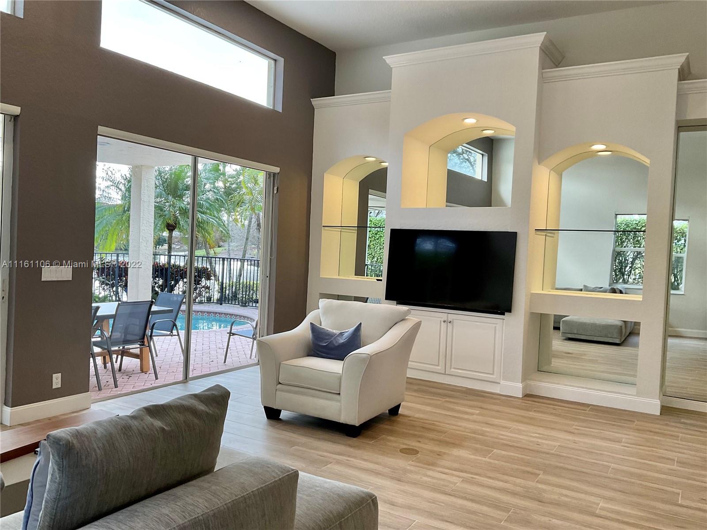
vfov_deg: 48.2
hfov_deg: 61.7
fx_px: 592
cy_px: 265
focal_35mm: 29
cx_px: 354
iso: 64
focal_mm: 3
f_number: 1.8
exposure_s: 1/120
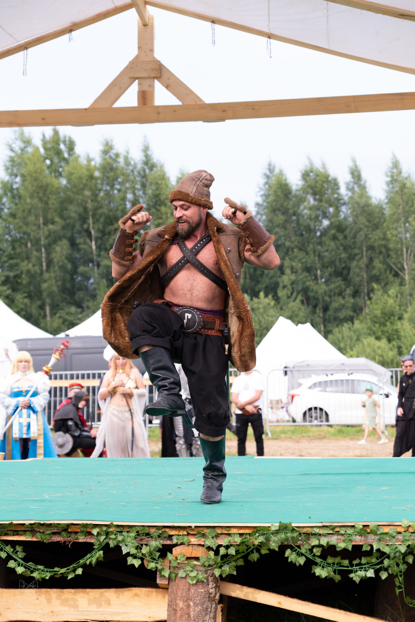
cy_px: 311
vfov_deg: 27.0
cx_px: 208
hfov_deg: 18.2
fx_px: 1297
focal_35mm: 75
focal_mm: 50
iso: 320
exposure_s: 1/1000
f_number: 3.6
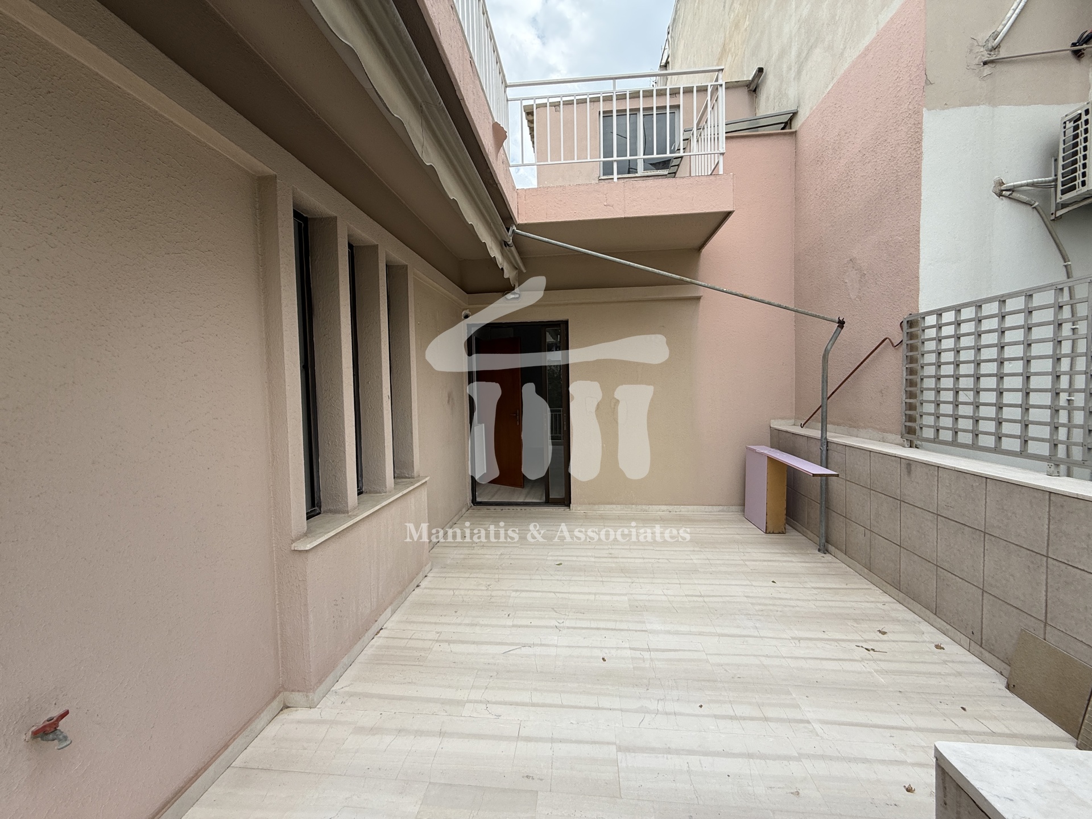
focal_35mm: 14
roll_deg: +1.8
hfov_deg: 102.1
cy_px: 410
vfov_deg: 85.7
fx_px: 442
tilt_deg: -2.3
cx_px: 546
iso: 50
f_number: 2.2
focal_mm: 2.22
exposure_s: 1/365
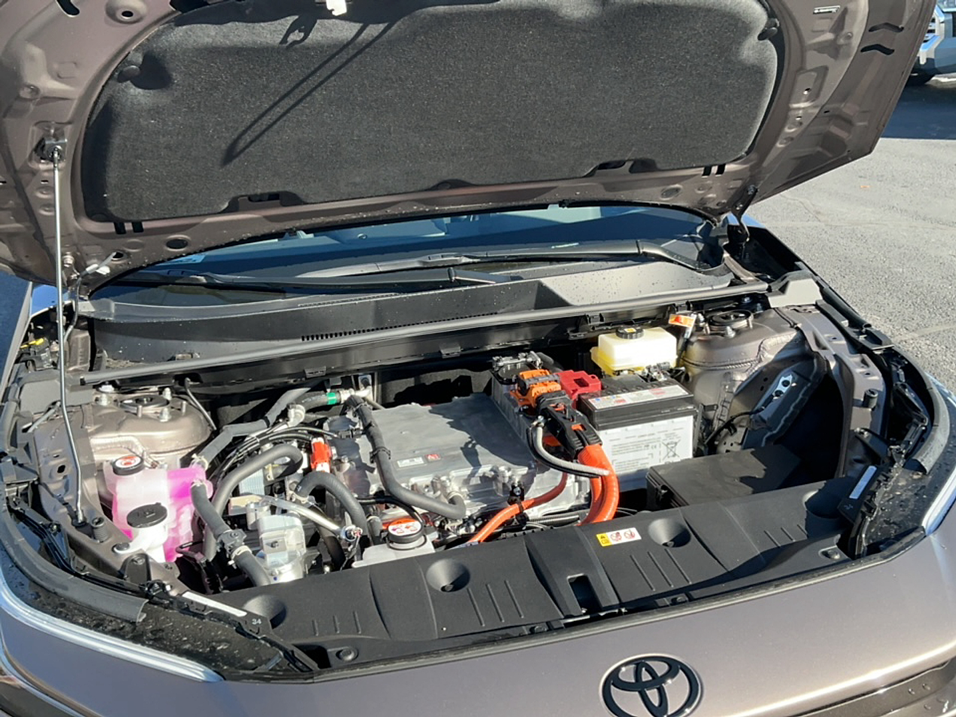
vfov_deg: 46.8
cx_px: 478
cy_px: 358
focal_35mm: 30
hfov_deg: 60.0
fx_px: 829
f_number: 1.8
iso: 32
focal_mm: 3
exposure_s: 1/556
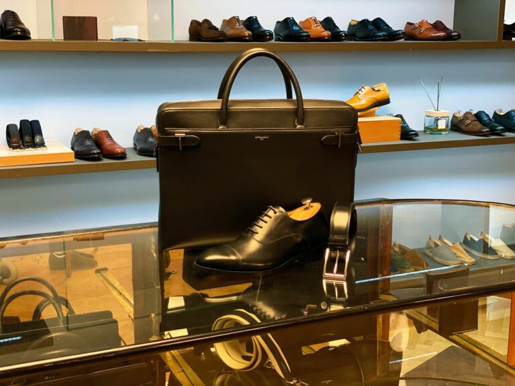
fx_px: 774
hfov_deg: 36.8
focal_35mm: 52
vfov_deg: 28.0
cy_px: 193
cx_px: 258
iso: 200
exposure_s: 1/100
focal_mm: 6
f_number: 2
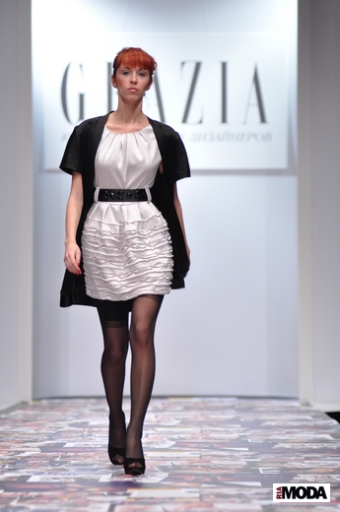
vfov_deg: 10.2
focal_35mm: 202
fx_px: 2878
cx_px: 170
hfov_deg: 6.8
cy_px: 256
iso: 800
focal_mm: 135
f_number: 3.5
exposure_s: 1/200
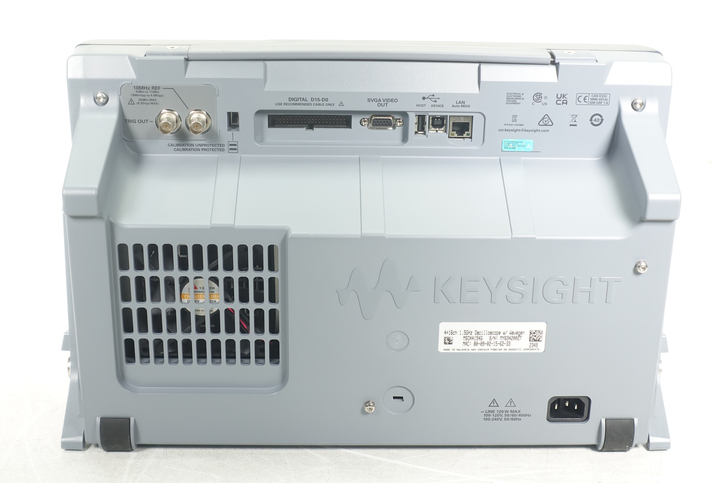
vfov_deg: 22.6
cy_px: 242
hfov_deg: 33.4
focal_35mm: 60
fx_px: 1206
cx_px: 362
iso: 125
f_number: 3.2
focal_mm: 22
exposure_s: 1/80
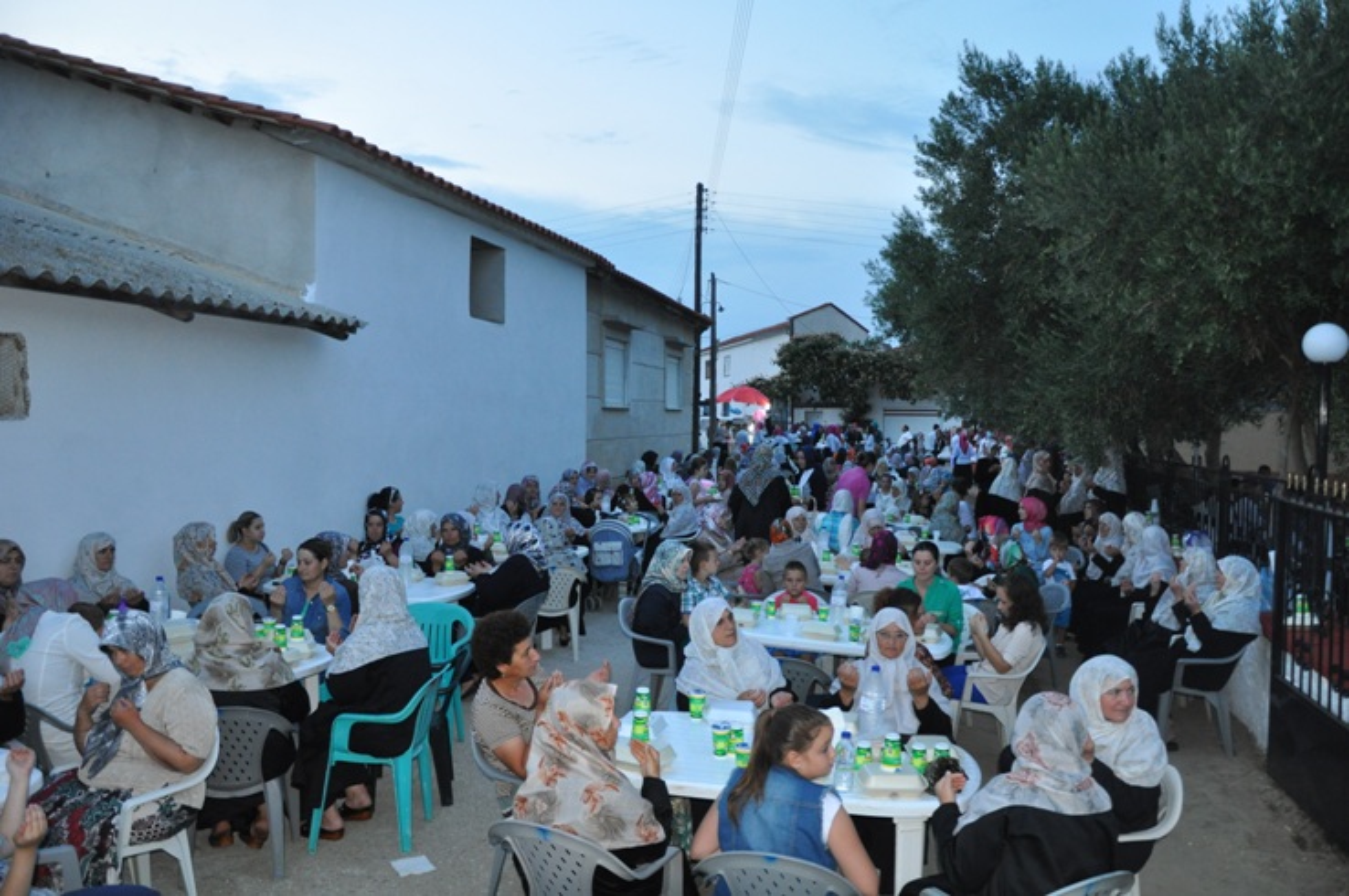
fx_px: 1010
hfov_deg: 67.5
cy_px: 448
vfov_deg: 47.8
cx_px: 674
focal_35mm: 27
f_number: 3.5
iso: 800
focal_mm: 18
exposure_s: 1/80
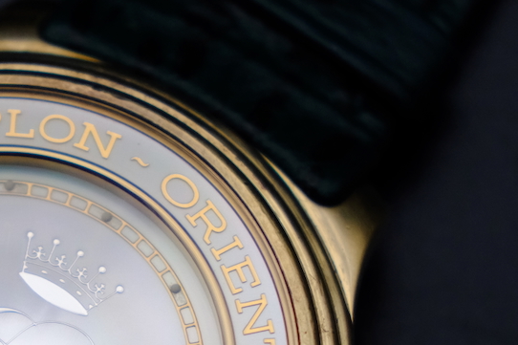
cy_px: 398
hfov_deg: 9.8
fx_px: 2992
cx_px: -37
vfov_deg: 6.6
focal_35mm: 208
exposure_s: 1/3200
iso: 1600
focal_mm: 55
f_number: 5
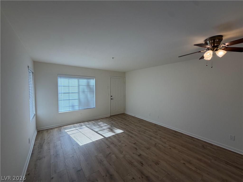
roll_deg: -0.3
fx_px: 98
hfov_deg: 102.1
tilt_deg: -3.0
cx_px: 122
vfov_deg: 85.7
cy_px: 91
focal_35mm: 14
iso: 64
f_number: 2.2
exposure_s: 1/120
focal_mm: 2.22
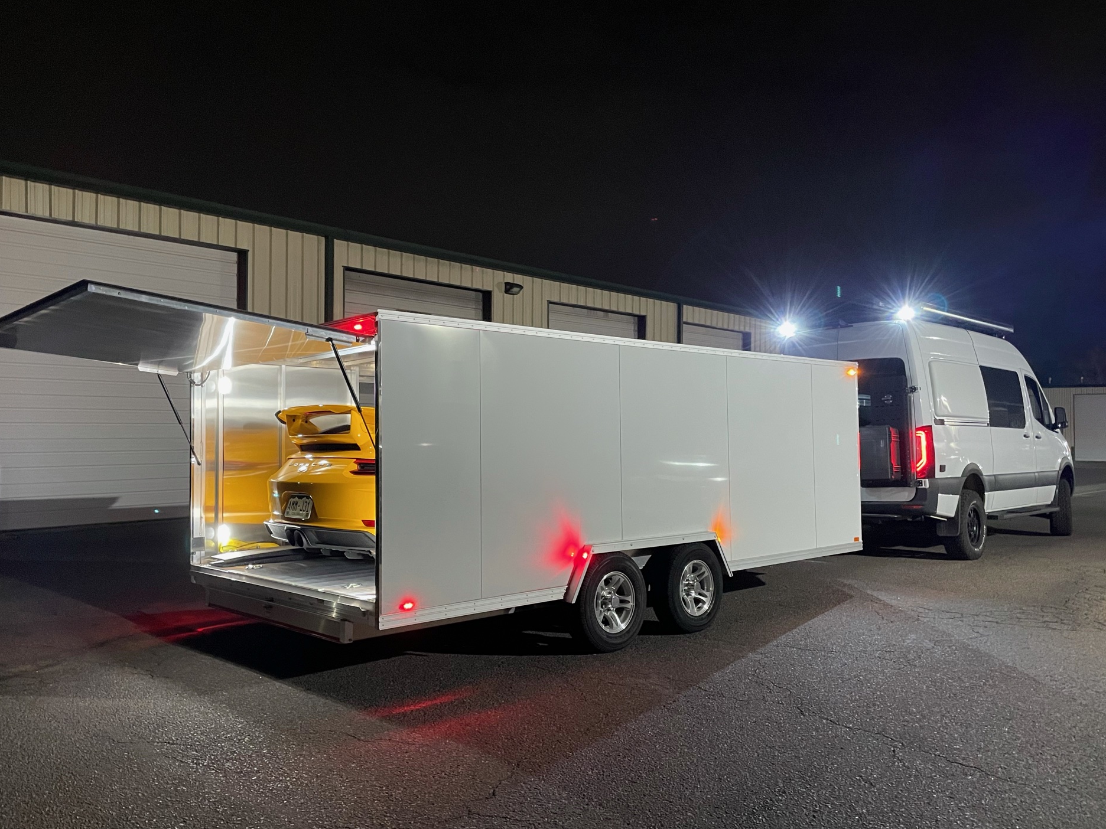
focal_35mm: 28
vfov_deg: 49.7
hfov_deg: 63.4
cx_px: 526
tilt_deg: +1.6
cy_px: 424
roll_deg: +0.3
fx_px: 895
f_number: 1.6
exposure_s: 1/40
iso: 500
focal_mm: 4.2
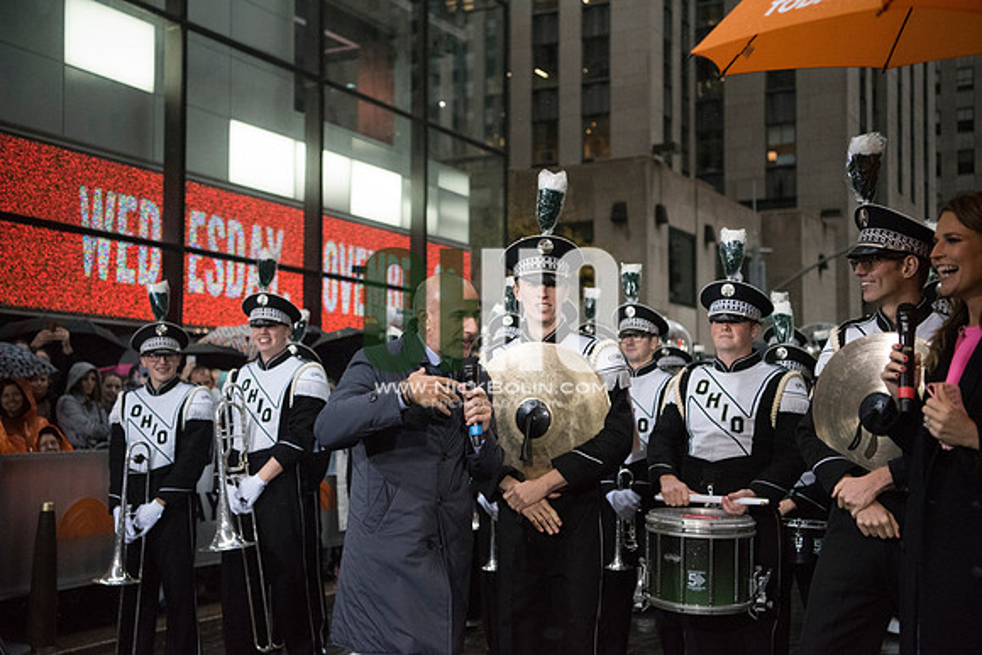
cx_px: 491
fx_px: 1310
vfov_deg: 28.1
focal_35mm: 48
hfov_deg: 41.1
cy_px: 328
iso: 10000
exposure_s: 1/4000
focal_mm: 48
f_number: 2.8
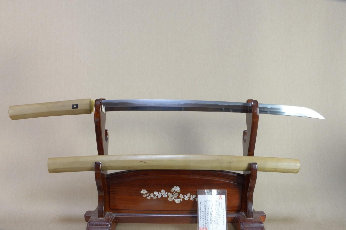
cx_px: 173
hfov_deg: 62.0
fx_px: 288
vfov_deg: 43.5
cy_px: 115
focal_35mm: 30
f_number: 11
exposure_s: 1/2
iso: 400
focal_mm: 20
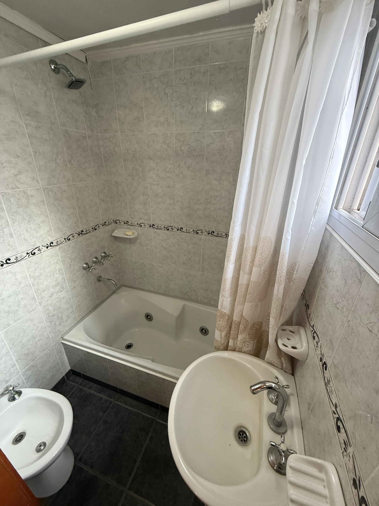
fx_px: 204
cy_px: 253
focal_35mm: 14
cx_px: 190
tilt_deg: -23.8
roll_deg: -1.9
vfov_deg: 102.1
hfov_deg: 85.7
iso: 320
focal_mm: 2.22
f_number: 2.2
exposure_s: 1/50
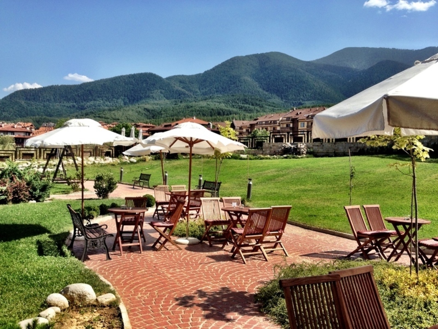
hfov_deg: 52.6
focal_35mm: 35
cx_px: 219
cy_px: 164
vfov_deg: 40.7
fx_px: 443
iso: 64
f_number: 2.4
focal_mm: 4.28
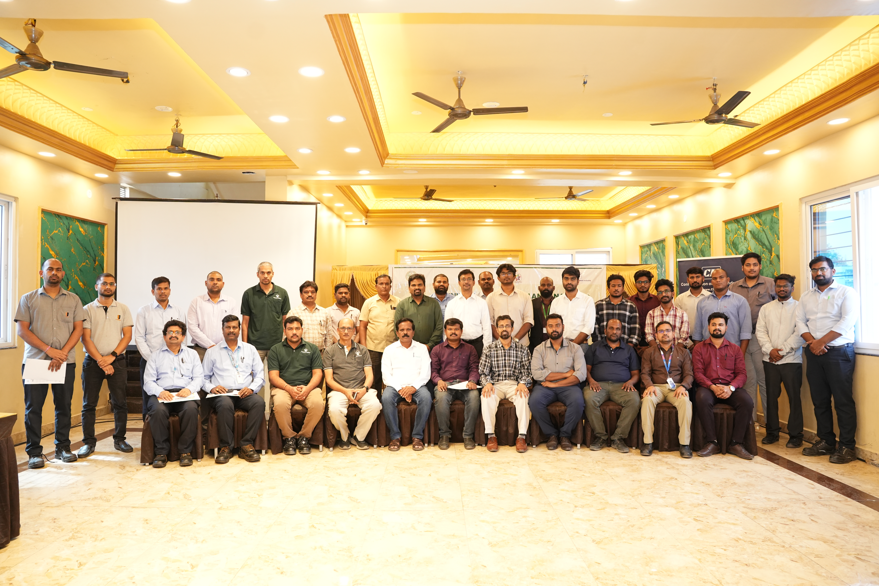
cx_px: 440
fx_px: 586
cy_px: 293
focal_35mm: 24
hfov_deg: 73.7
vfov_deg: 53.1
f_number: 4
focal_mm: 24
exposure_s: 1/200
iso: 1600
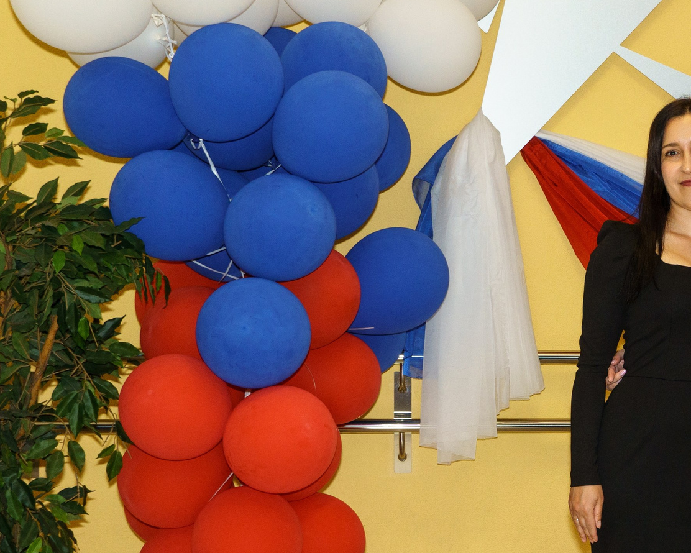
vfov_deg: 18.9
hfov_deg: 22.4
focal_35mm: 81
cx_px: 734
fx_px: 1657
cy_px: 371
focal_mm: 25
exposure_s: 1/125
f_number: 5
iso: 400
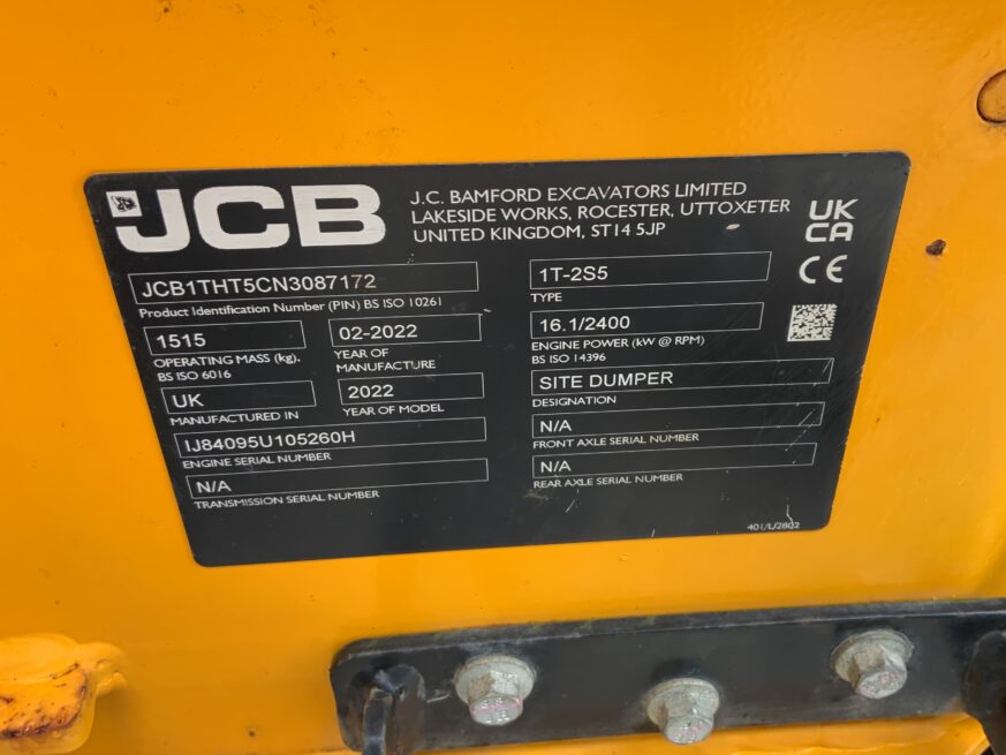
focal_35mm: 34
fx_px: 988
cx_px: 572
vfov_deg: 41.8
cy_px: 340
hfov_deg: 53.8
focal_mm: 3
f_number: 1.8
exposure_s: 1/122
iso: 20
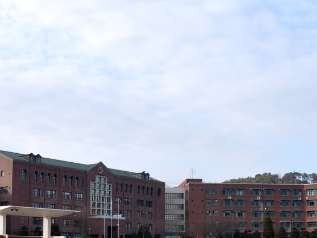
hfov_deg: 34.9
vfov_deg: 26.1
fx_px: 503
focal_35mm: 55
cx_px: 155
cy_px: 187
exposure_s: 1/160
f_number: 9
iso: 250
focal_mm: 18
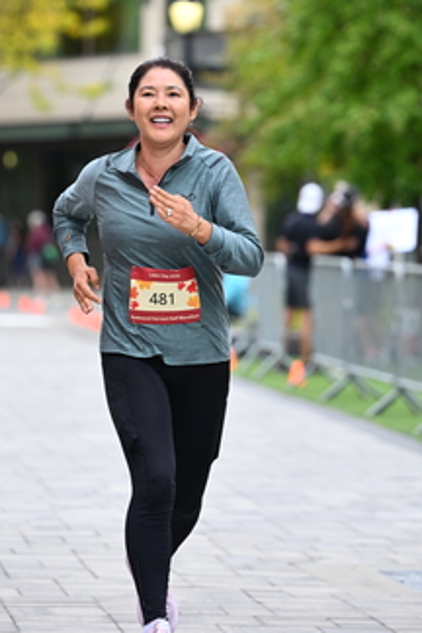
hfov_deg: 6.5
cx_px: 190
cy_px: 176
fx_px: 3727
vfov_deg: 9.7
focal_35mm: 212
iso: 640
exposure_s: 1/2000
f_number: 2.8
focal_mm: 125
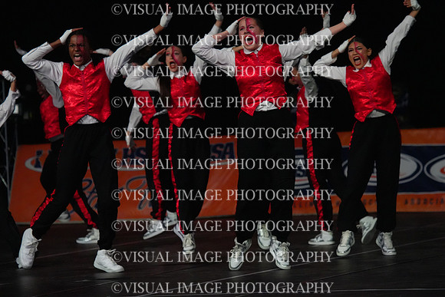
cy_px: 148
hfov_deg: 7.9
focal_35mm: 260
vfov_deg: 5.3
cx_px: 222
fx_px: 3214
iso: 12800
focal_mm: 260
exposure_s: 1/1000
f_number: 5.6
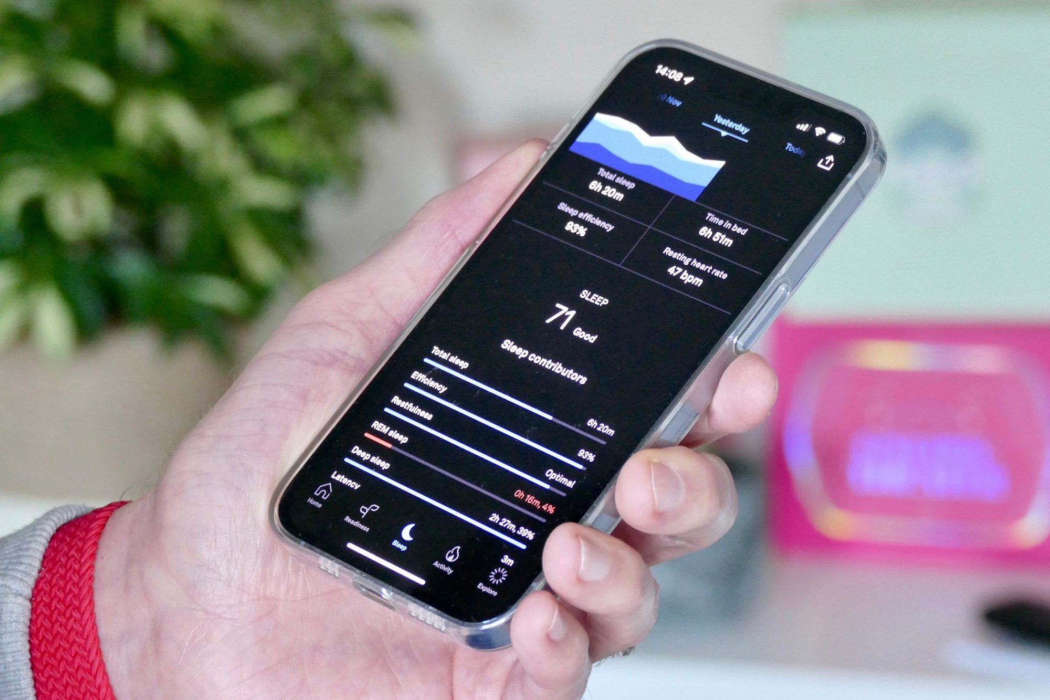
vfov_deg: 9.9
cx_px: 525
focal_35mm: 139
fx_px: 4054
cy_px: 350
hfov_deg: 14.8
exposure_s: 1/25
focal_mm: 50.69
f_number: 4.5
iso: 1600
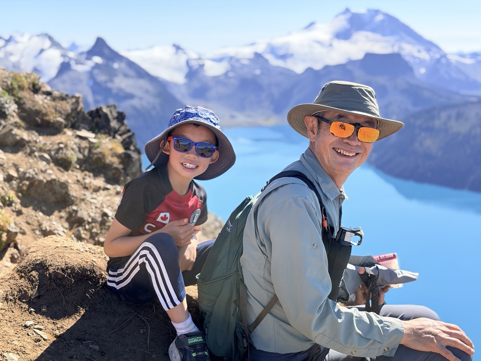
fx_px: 667
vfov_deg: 30.3
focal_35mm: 48
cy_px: 180
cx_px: 240
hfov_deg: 39.7
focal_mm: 6.76
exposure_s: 1/2865
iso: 80
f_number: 1.78
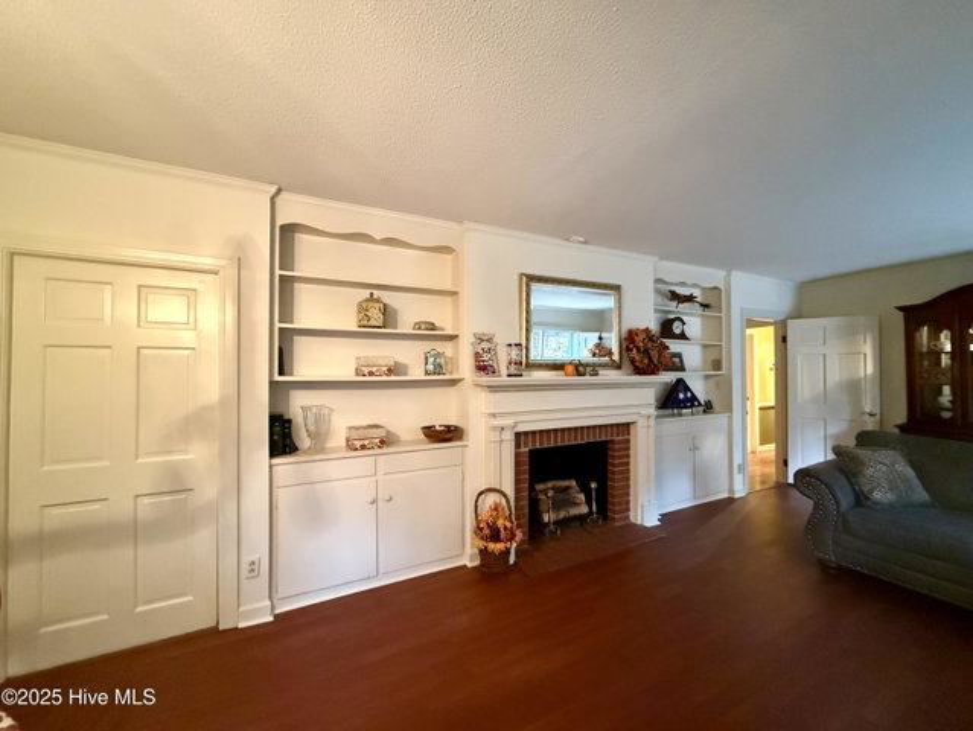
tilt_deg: +0.8
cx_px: 486
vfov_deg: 85.7
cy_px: 366
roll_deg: -0.1
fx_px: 394
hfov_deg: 102.0
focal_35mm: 14
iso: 1250
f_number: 2.2
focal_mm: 2.22
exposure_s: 1/60
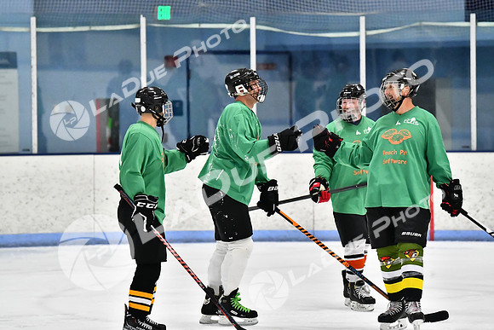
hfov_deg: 10.5
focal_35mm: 195
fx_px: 2676
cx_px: 247
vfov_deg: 7.0
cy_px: 165
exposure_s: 1/1600
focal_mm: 130
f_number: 2.8
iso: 6400
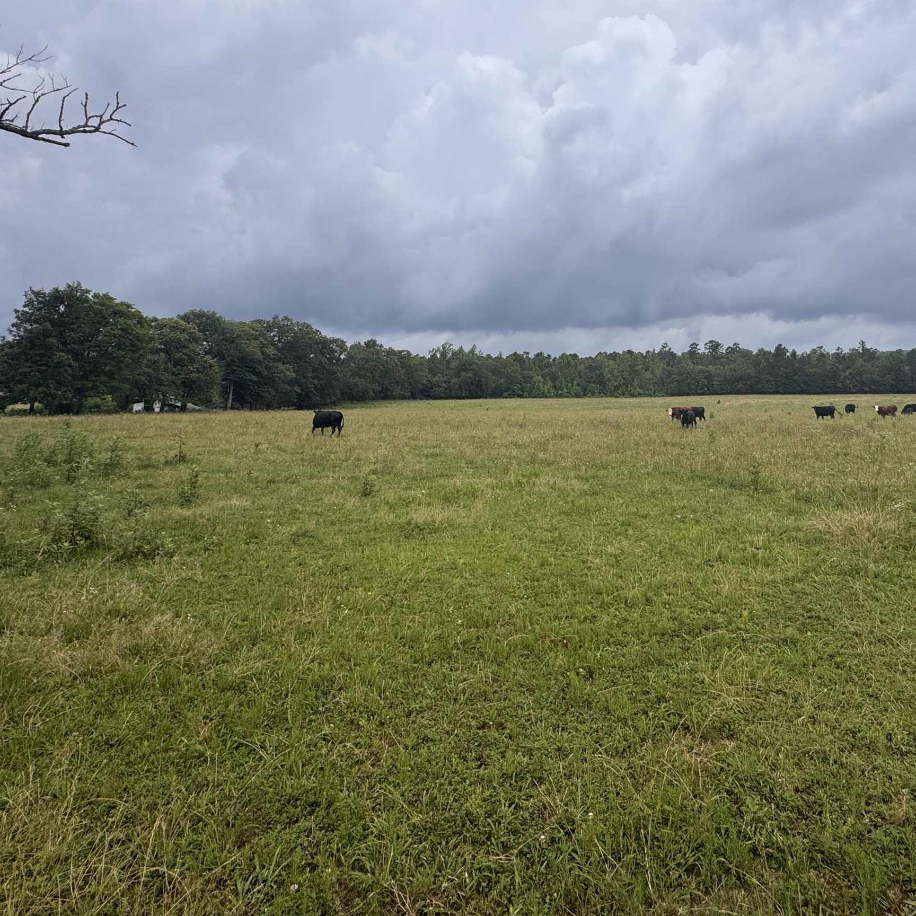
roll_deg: +0.9
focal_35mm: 22
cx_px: 571
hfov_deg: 68.6
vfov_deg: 68.5
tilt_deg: +6.4
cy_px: 339
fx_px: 659
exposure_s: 1/1323
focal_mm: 2.22
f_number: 2.2
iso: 50
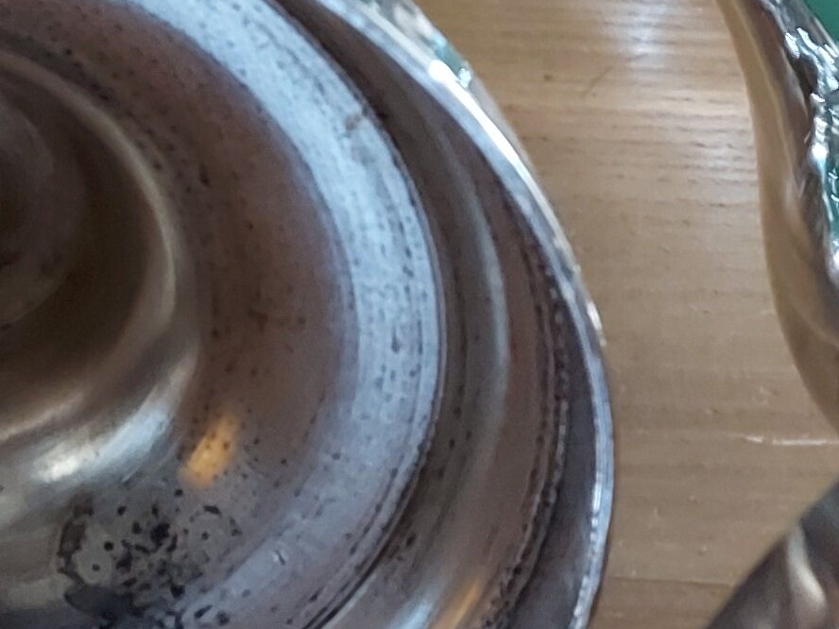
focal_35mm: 125
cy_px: 198
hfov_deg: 15.8
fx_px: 3030
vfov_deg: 11.8
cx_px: 333
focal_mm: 5.23
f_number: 1.8
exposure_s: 1/33
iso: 640
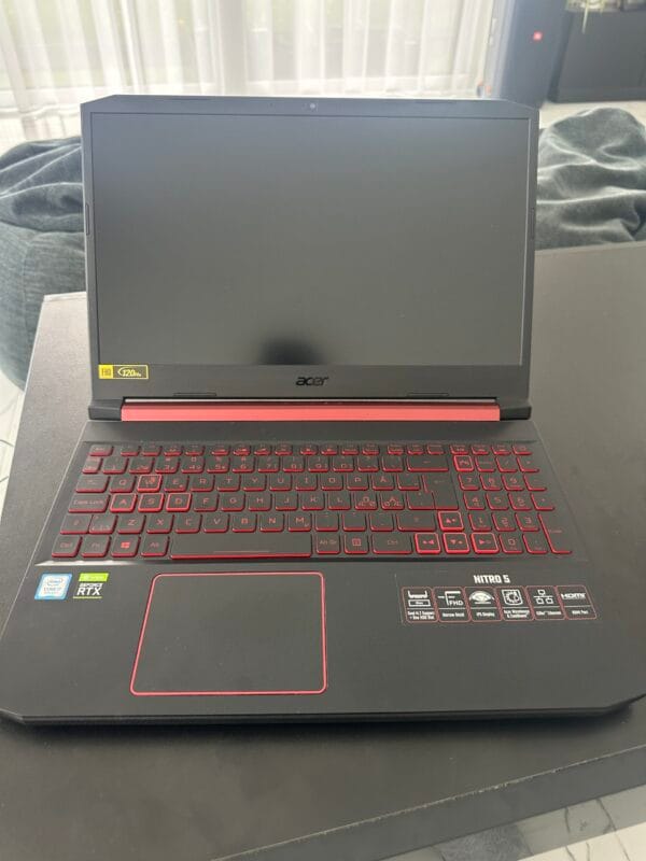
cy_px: 430
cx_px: 323
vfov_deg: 71.6
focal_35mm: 24
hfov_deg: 56.8
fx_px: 597
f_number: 1.78
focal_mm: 6.86
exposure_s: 1/121
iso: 200
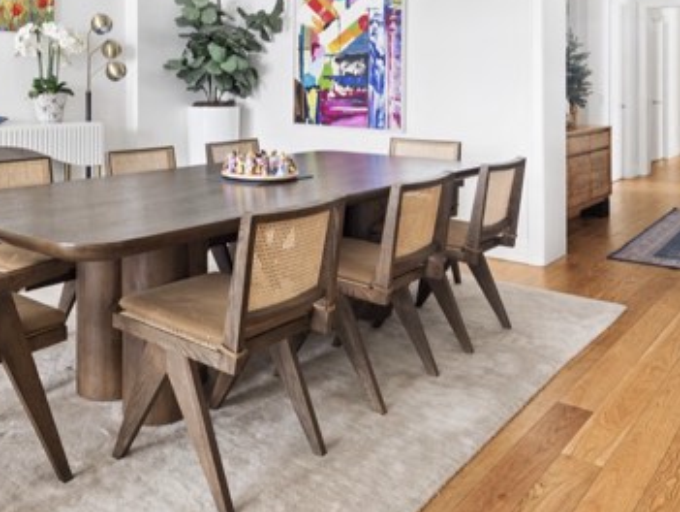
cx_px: 219
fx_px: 688
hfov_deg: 51.5
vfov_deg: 38.8
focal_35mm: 35
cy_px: 83
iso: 500
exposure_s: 15
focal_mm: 16
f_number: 10
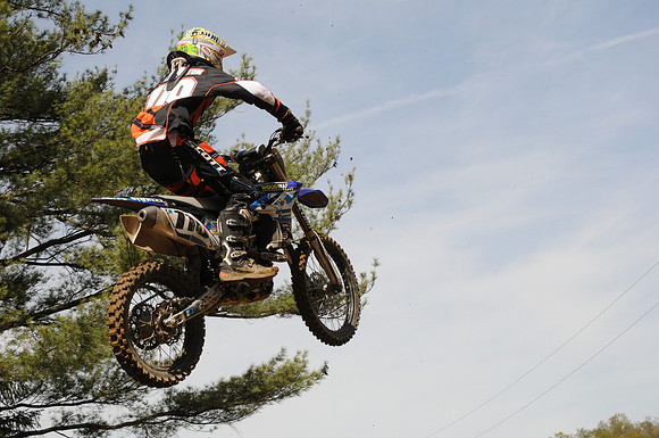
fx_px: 1700
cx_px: 330
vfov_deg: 14.7
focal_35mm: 93
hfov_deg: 21.9
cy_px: 219
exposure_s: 1/1600
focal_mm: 62
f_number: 9
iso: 640
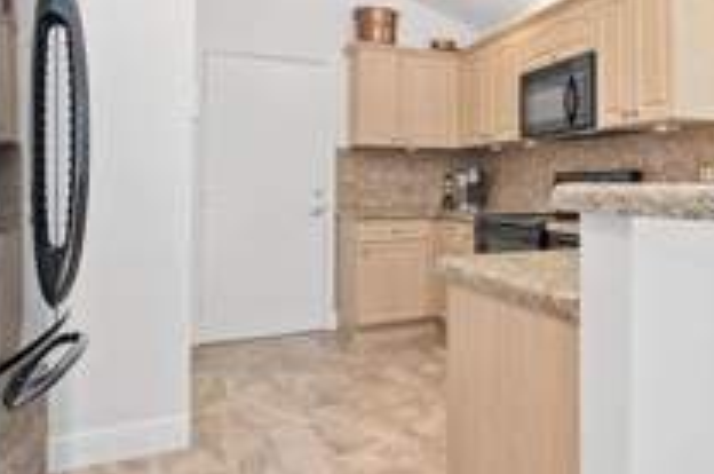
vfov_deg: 43.4
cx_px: 529
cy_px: 210
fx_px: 594
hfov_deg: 59.0
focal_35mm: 30
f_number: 8
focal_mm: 13
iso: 100
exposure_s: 1/1.25
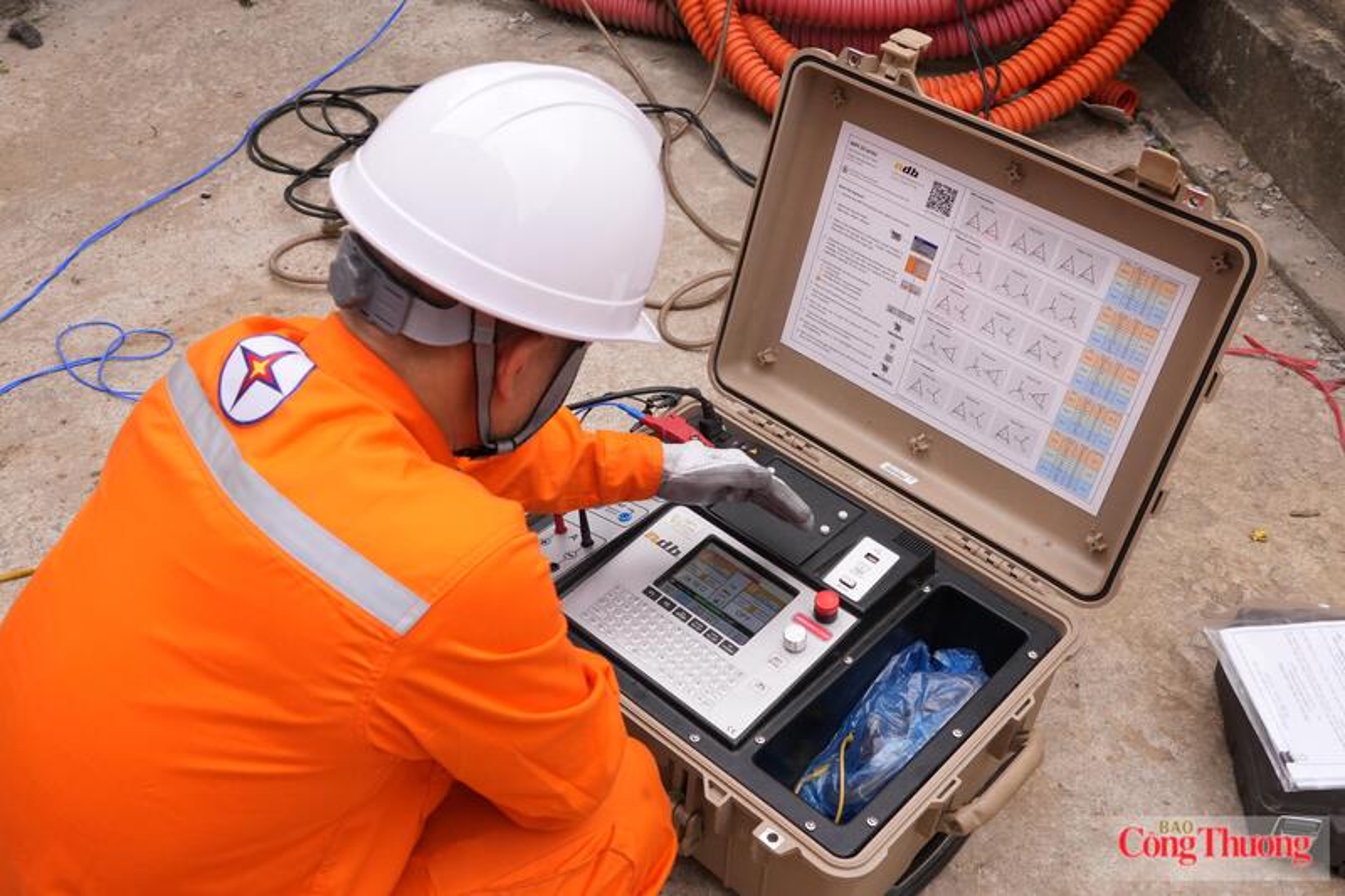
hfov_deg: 53.1
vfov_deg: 36.9
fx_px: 1345
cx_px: 672
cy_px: 448
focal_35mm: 36
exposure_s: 1/250
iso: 800
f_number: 5.6
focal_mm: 24
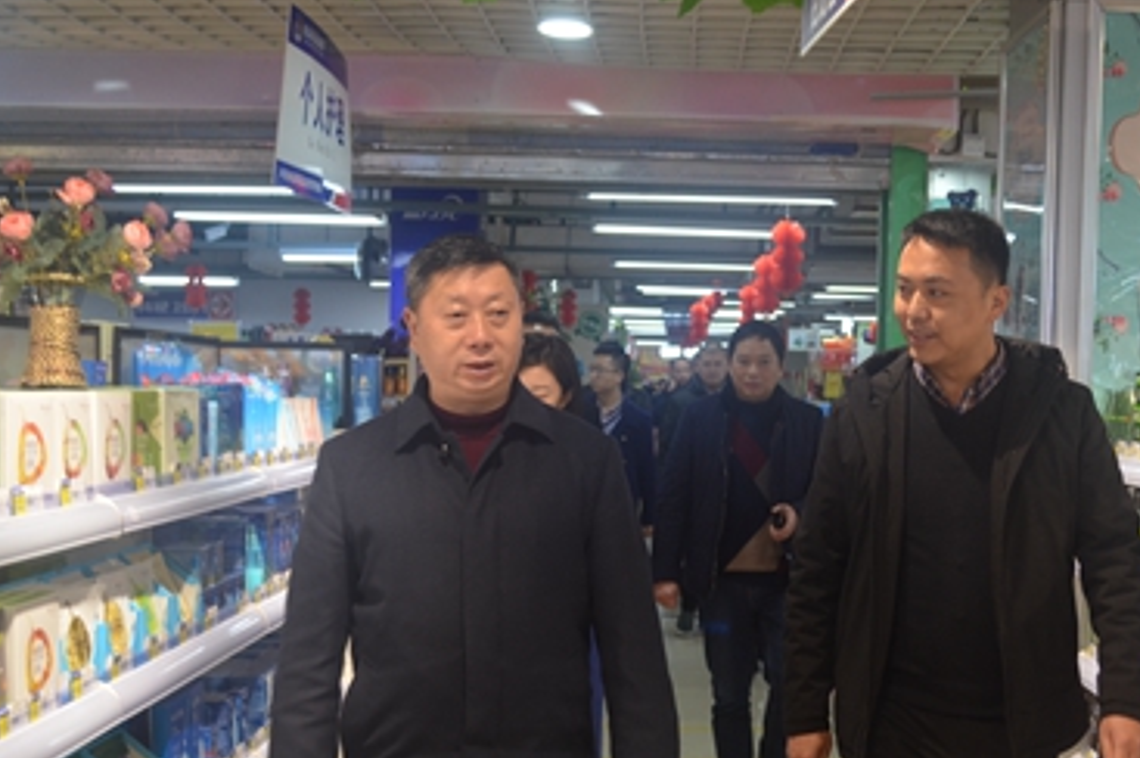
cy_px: 477
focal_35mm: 49
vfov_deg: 27.4
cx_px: 702
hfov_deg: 40.1
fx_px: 1550
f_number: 4
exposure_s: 1/60
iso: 500
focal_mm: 24
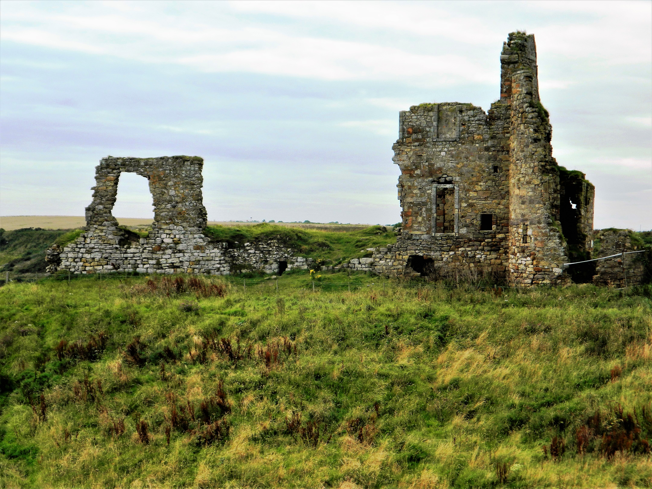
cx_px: 326
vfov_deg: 17.6
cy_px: 244
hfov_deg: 23.3
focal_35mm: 84
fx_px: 1582
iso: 80
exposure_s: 1/500
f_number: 4.2
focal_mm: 15.1
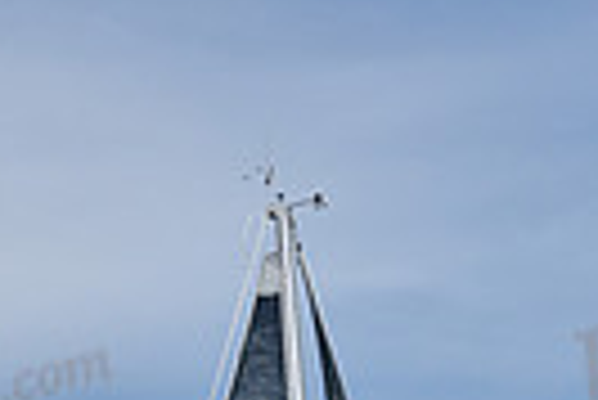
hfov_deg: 6.7
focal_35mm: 305
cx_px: 344
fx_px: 5072
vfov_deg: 4.4
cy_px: 1016
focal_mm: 70
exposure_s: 1/800
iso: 250
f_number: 10
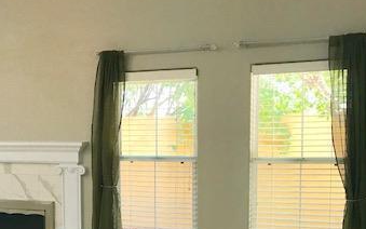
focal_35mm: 56
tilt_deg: -6.2
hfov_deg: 34.6
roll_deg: +1.4
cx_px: 51
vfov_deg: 22.9
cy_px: 175
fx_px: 559
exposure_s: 1/24
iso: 32
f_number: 1.8
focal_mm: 3.99
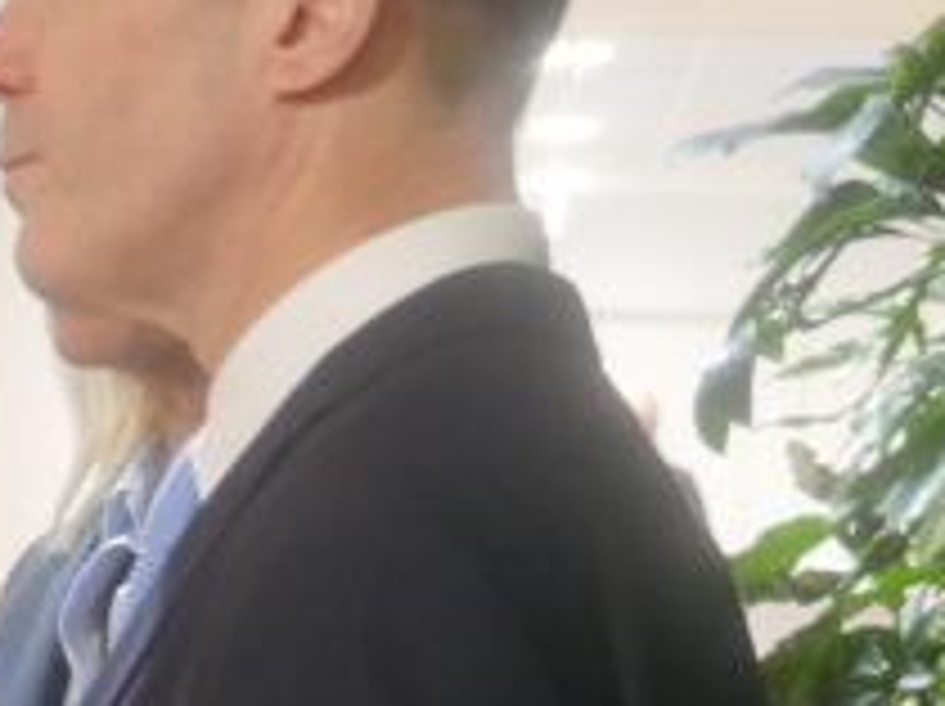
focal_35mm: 166
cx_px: -567
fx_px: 4527
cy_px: 1039
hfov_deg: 11.3
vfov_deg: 8.7
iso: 1600
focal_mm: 17
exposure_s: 1/60
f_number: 2.8
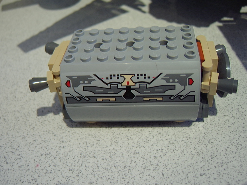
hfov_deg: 56.8
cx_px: 125
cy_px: 91
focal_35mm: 32
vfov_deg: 44.2
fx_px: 228
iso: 100
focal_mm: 8.13
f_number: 2.7
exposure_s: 1/19
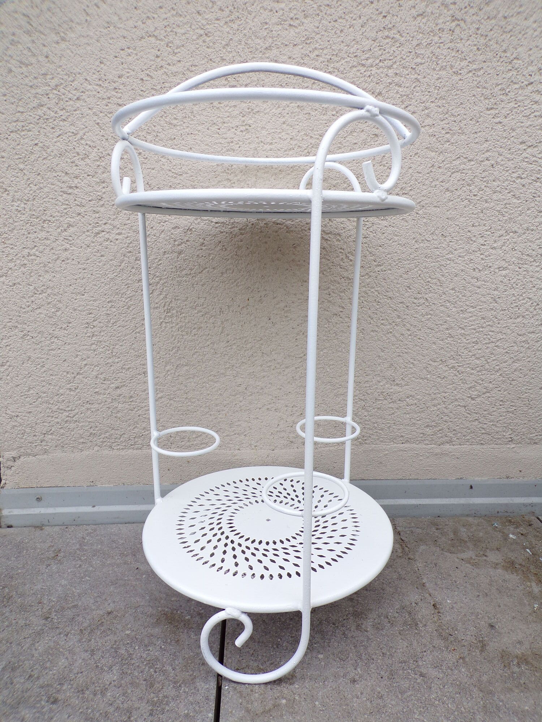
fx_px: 501
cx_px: 271
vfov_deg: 71.6
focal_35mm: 24
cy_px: 361
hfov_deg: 56.8
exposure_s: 1/140
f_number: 4.3
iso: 80
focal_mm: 4.3
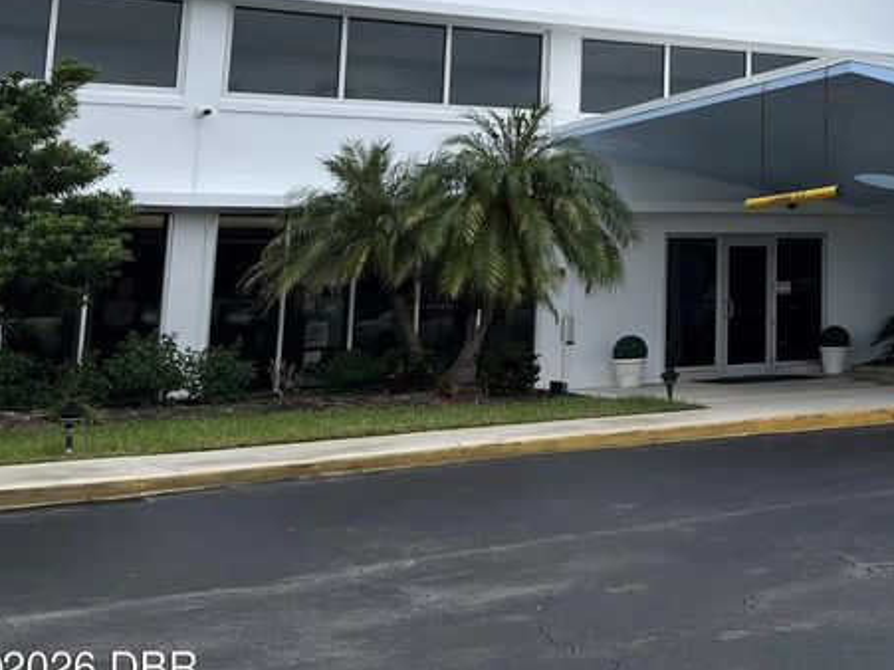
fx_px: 1523
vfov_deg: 23.6
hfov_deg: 29.5
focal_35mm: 59
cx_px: 981
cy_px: -24
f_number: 1.6
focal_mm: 5.1
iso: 50
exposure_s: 1/1066
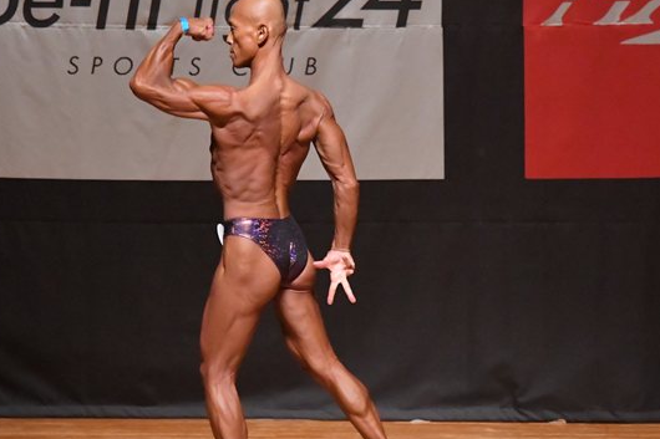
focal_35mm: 373
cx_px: 285
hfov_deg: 5.5
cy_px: 228
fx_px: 6836
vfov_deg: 3.7
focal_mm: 170
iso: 10000
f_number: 5.6
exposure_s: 1/400
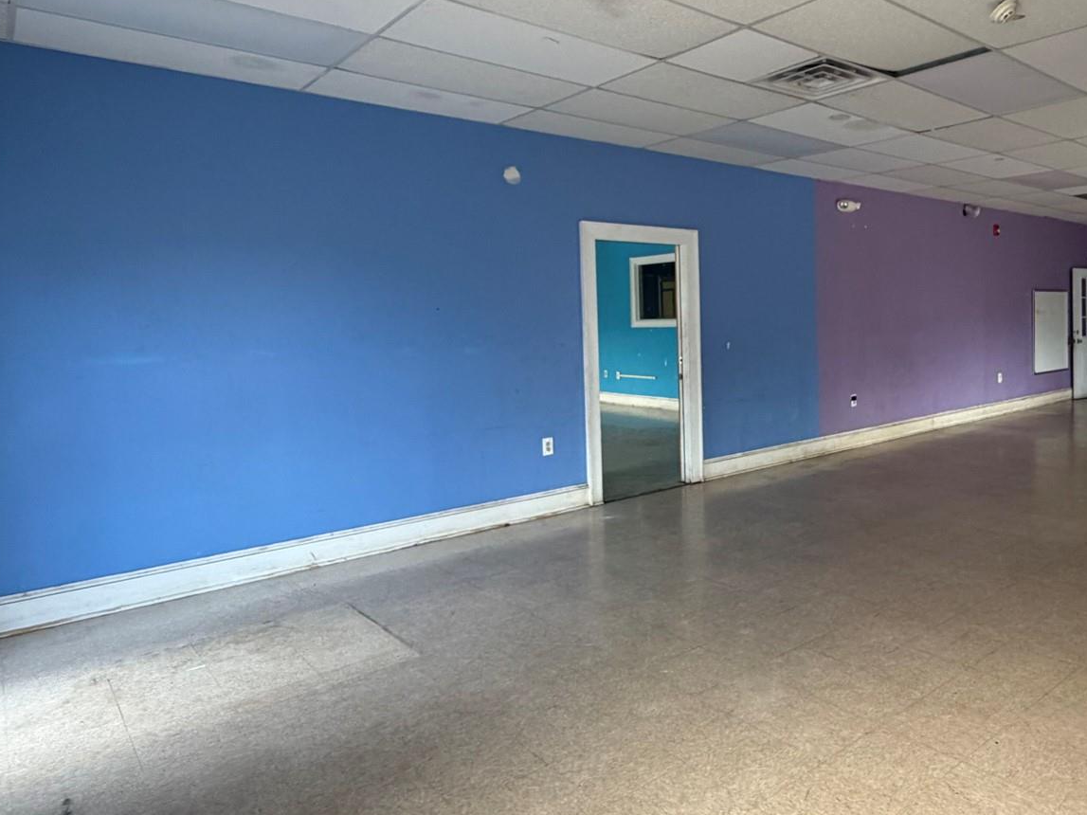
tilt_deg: -2.0
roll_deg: +1.1
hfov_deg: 67.4
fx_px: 785
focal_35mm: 25
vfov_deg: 54.7
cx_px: 728
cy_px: 353
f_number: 2.2
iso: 320
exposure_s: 1/121
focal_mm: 2.22
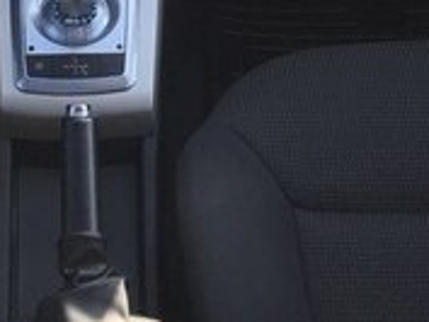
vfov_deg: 12.5
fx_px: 1339
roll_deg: -1.0
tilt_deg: -21.8
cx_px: 150
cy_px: -258
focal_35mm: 108
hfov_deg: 18.2
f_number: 2.2
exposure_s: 1/329
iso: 32
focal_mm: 4.15
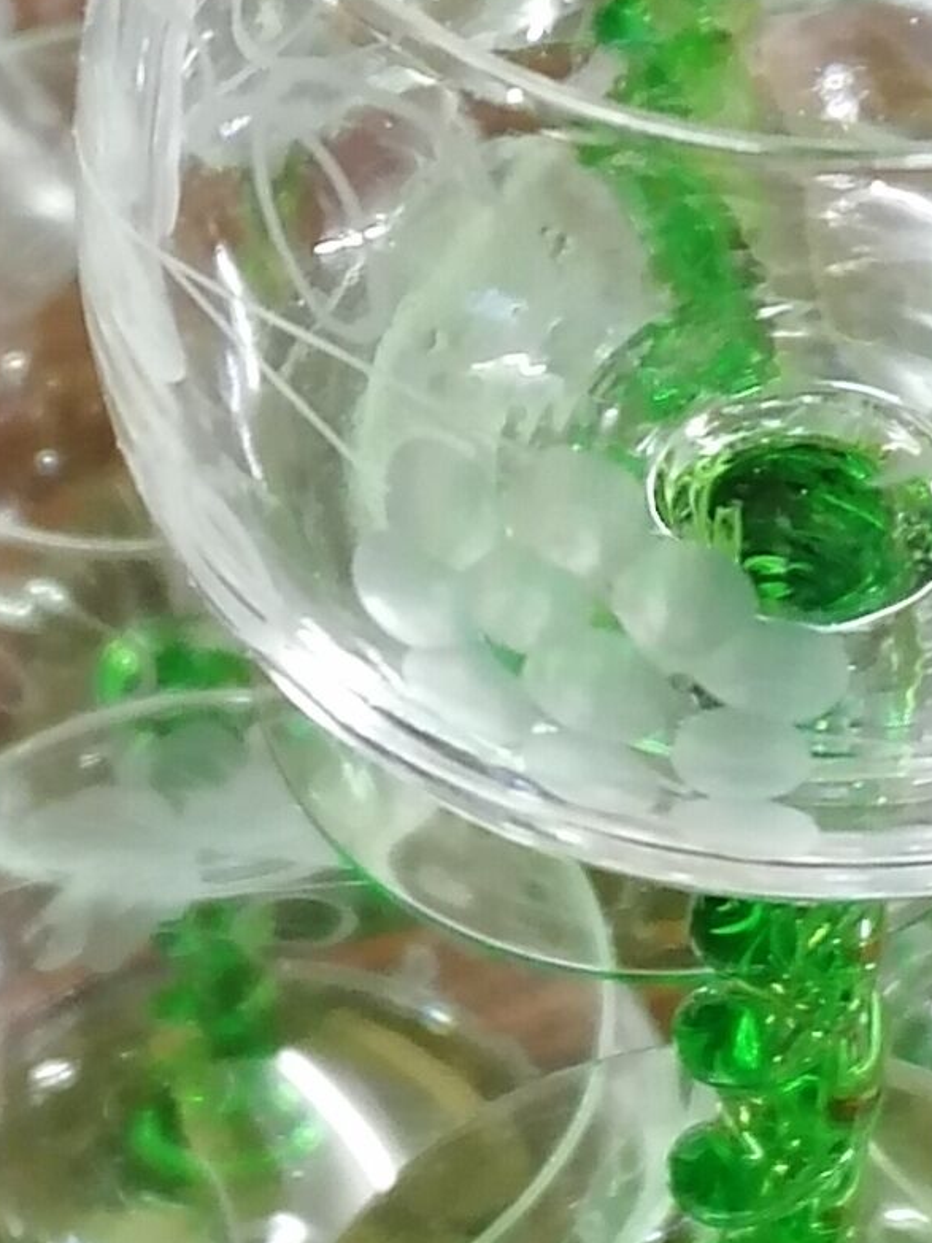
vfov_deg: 14.3
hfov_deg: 10.7
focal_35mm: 138
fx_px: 4955
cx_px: 510
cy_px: 613
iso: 500
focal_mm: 4.75
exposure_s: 1/25
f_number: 1.8
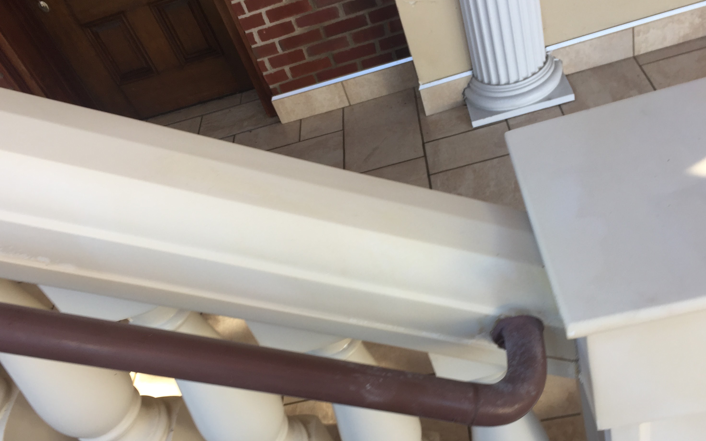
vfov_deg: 37.2
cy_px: 247
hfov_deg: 56.7
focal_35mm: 34
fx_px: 654
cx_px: 368
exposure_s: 1/120
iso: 32
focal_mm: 4.15
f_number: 2.2
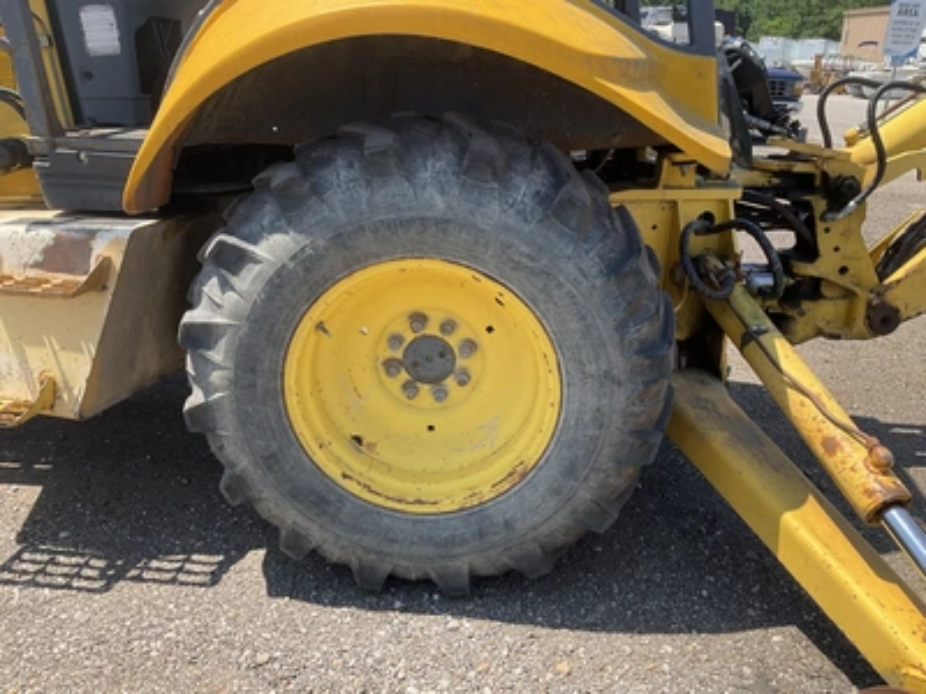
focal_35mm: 29
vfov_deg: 48.2
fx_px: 776
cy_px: 347
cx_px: 463
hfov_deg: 61.7
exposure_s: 1/759
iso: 25
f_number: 1.8
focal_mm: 3
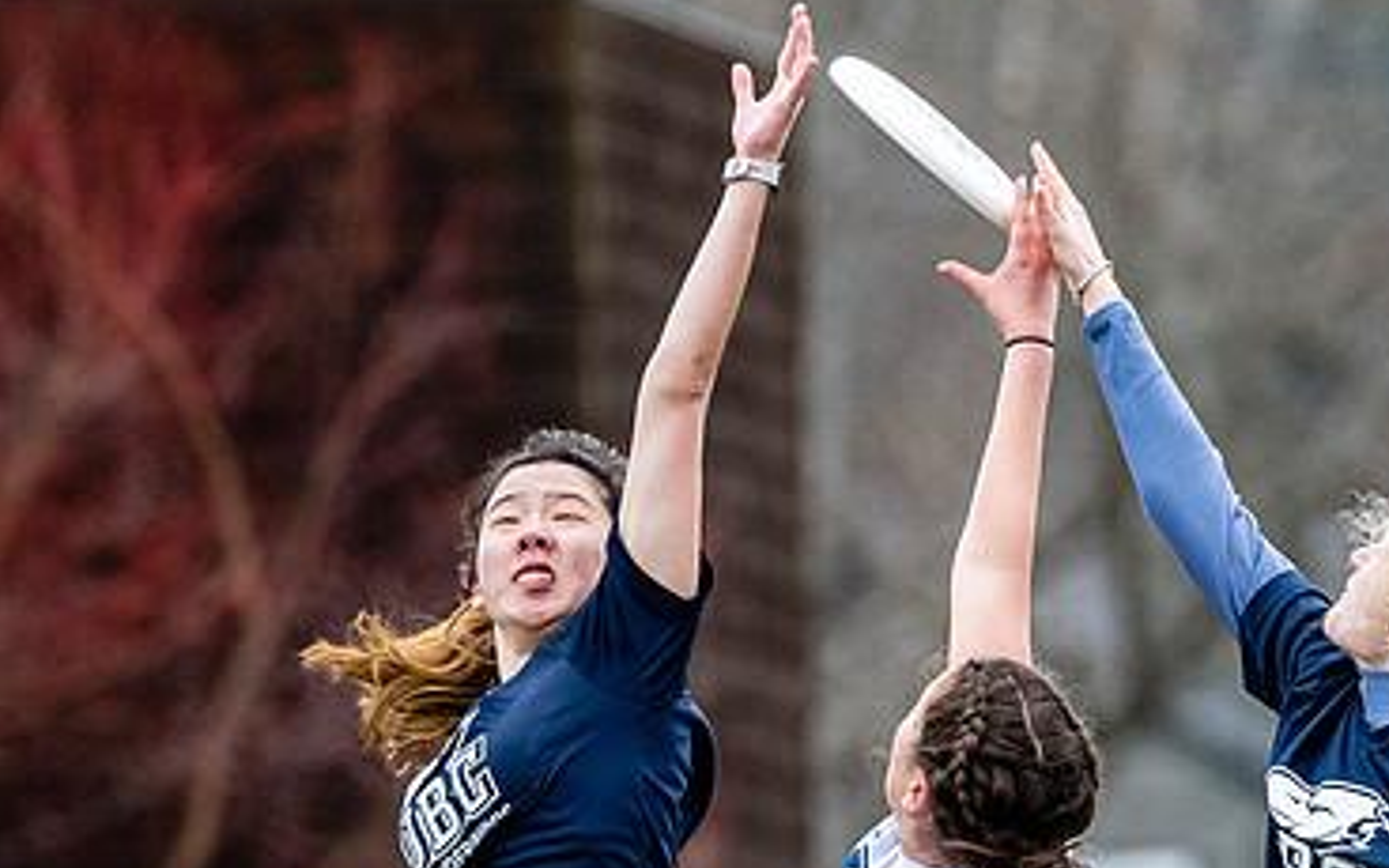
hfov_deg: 1.6
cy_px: 1271
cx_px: 95
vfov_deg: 1.0
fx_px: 49476
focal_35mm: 1307
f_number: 4
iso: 800
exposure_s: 1/1250
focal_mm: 300
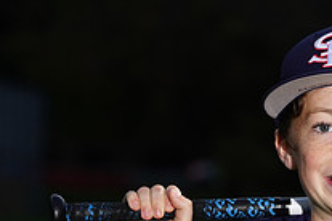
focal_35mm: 561
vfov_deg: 2.4
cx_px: 337
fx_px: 5173
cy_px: 278
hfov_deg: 3.7
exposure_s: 1/160
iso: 320
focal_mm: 200
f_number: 8
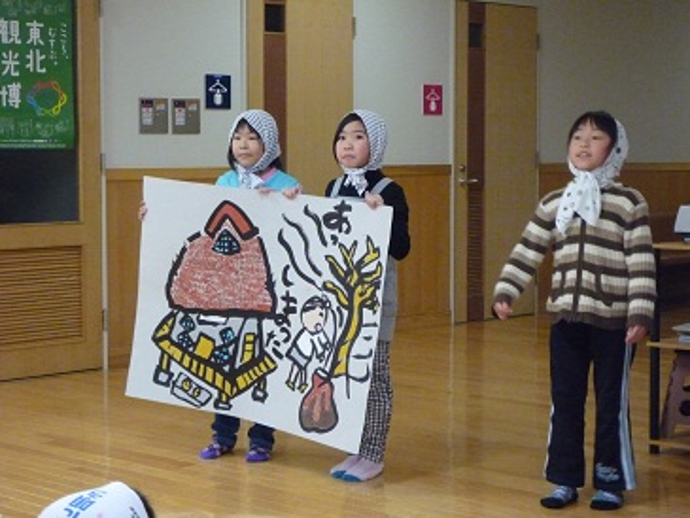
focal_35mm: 80
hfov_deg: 24.4
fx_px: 1595
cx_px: 345
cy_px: 259
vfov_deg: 18.4
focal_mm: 14.1
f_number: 5.2
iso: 800
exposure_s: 1/40
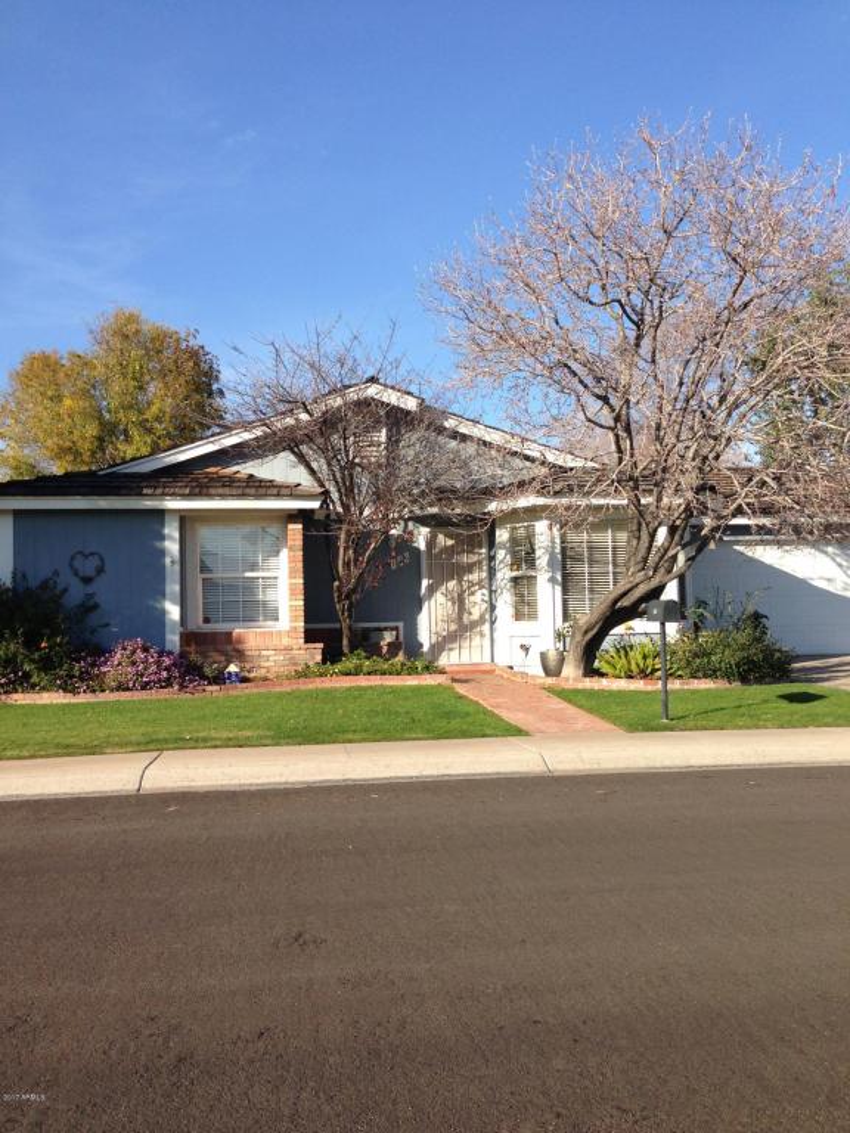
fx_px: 1080
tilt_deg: +3.2
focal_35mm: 33
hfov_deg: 42.9
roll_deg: +2.2
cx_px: 425
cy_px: 566
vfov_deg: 55.4
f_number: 2.4
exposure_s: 1/1063
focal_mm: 4.12
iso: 50
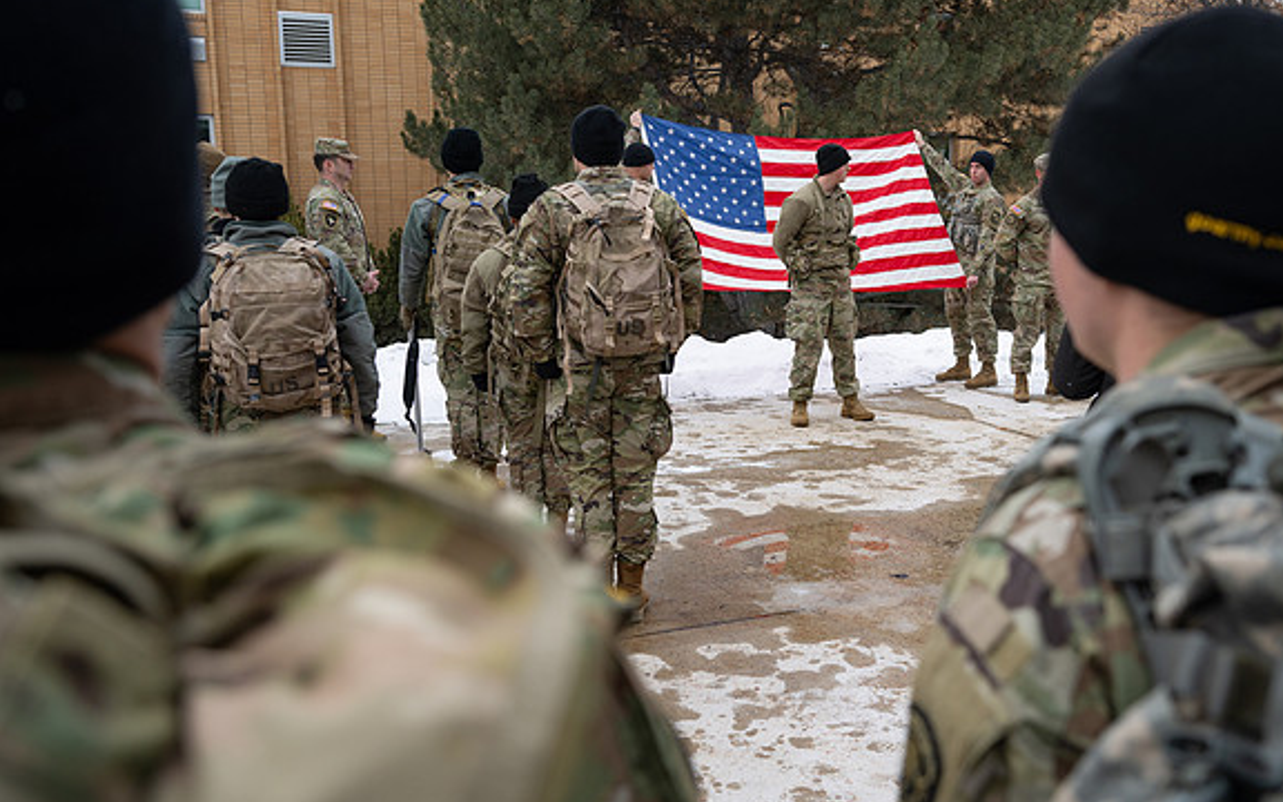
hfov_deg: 52.4
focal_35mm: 37
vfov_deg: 34.4
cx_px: 774
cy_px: 437
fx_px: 1294
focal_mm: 30
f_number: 4
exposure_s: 1/800
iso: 100
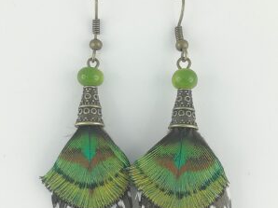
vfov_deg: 17.9
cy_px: 153
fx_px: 658
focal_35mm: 82
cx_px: 139
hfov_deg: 23.9
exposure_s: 1/109
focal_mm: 3.46
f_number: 2.2
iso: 50
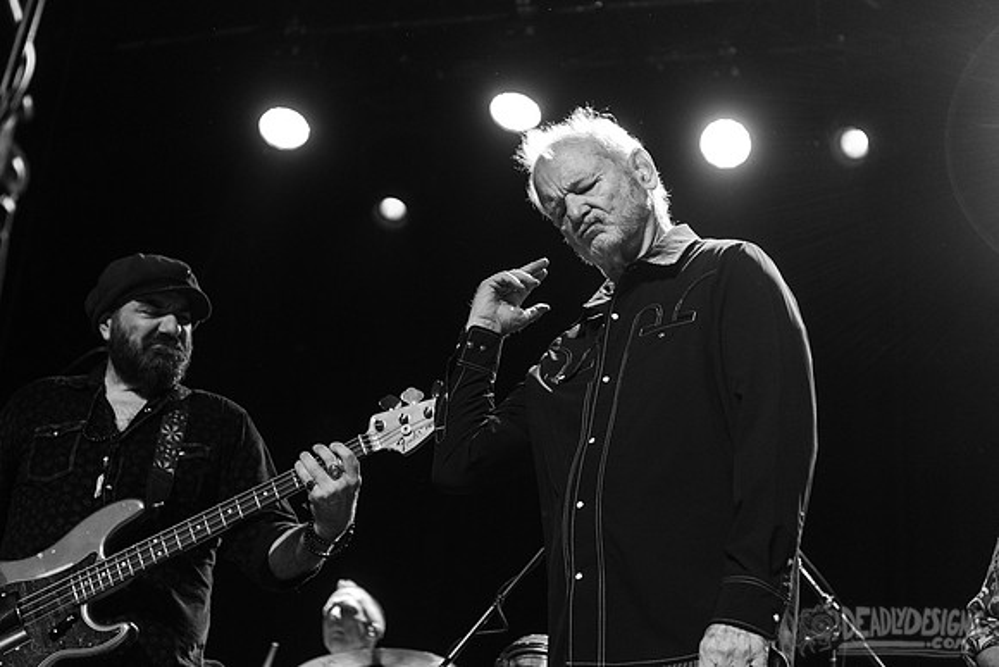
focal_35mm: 70
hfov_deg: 28.7
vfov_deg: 19.4
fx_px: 1949
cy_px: 289
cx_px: 522
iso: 2500
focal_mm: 62
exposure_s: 1/640
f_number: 3.2
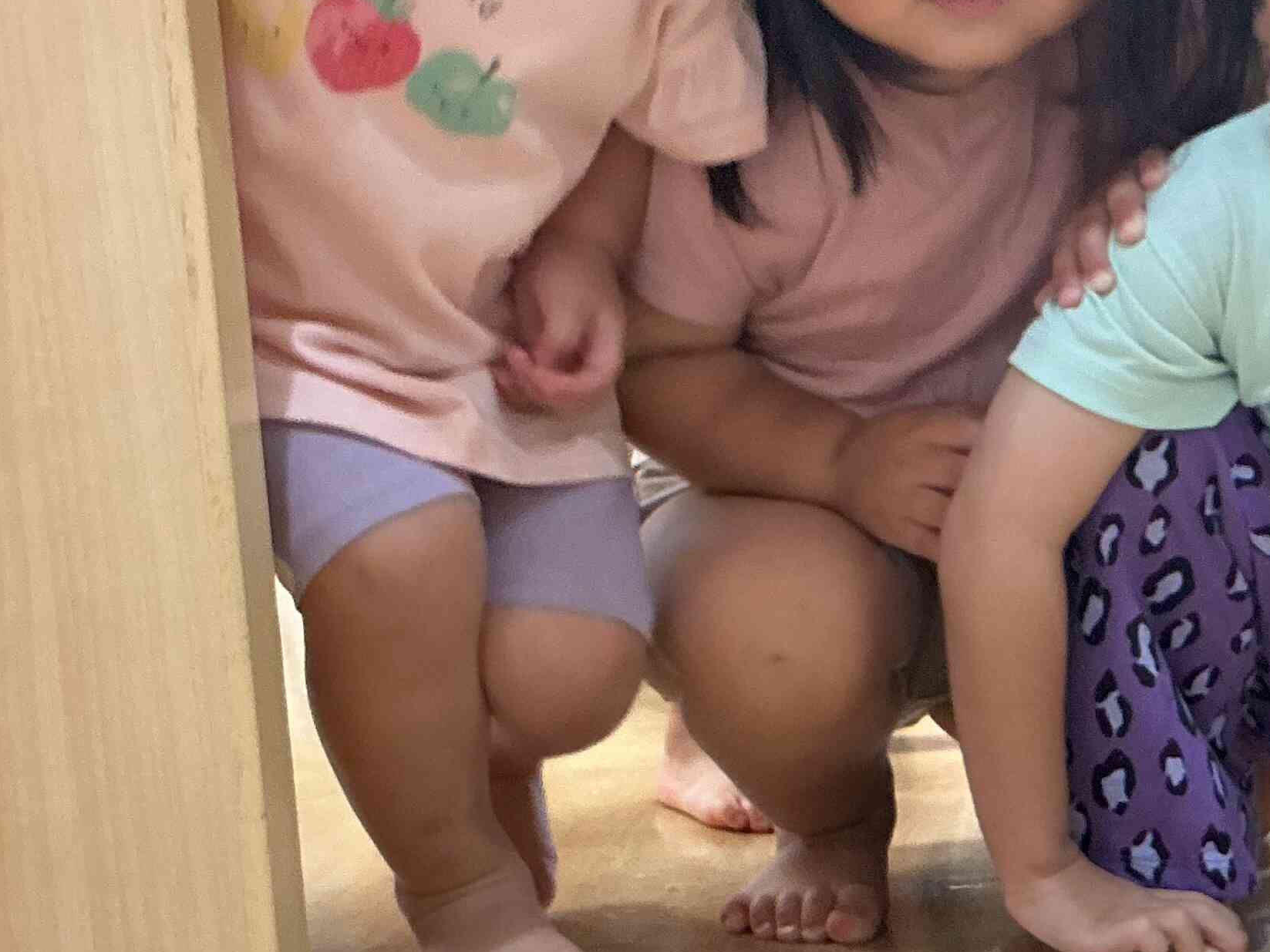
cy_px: 740
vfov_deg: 20.5
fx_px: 2605
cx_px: 1133
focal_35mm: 71
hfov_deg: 26.5
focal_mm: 3
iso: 100
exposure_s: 1/60
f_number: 1.8
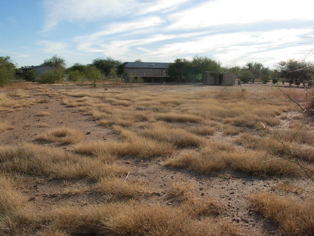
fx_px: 345
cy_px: 118
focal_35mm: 38
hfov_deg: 49.0
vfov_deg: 37.7
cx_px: 157
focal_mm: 6.3
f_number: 4.9
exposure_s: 1/592
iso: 79
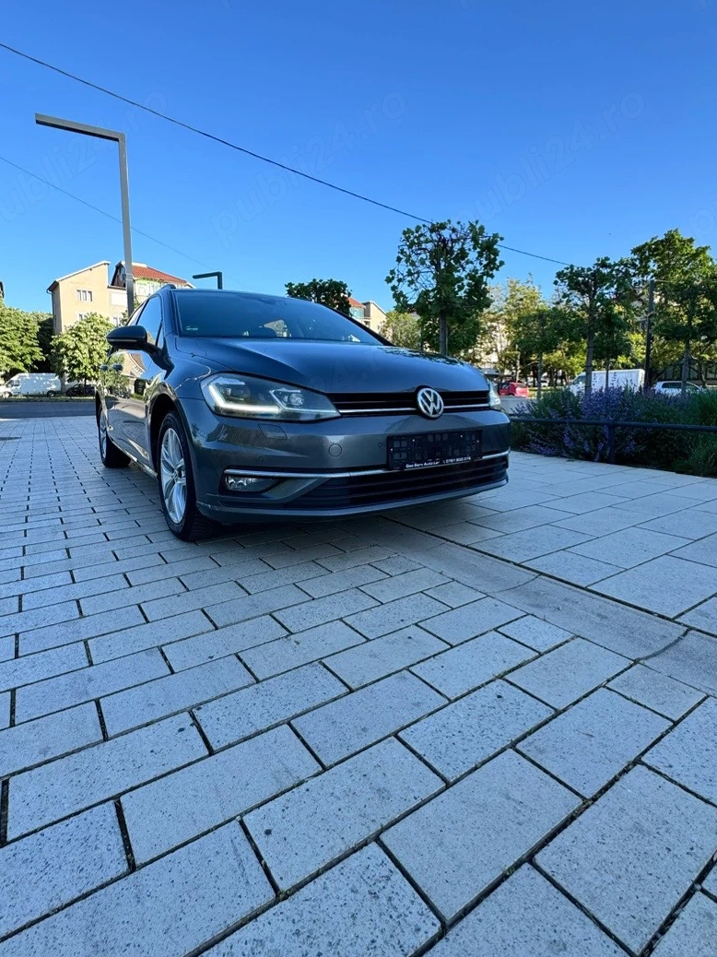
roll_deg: -0.9
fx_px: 497
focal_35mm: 18
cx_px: 369
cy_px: 441
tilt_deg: -6.3
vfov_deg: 87.6
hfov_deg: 71.6
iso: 40
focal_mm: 2.22
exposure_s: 1/541
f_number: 2.2
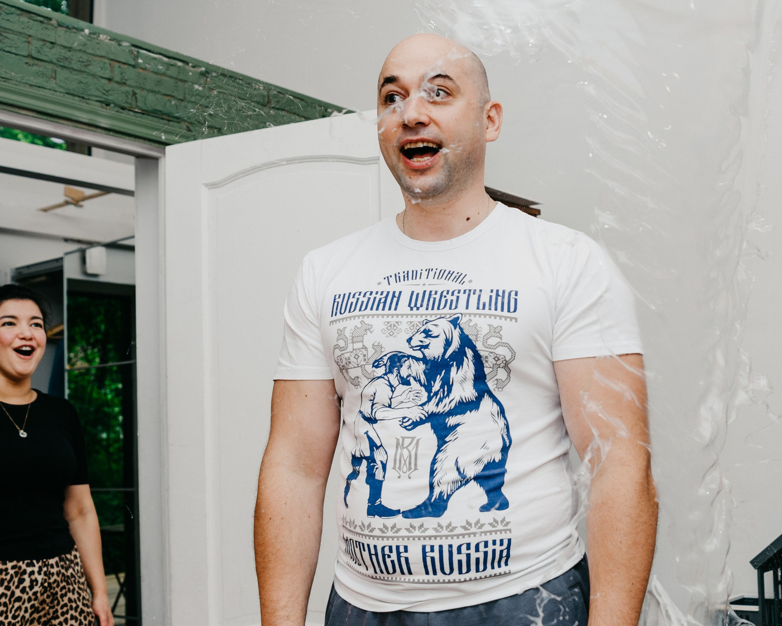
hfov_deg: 42.2
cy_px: 350
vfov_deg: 34.9
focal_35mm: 43
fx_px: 995
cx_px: 532
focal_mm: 24
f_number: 3.5
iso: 160
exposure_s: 1/160
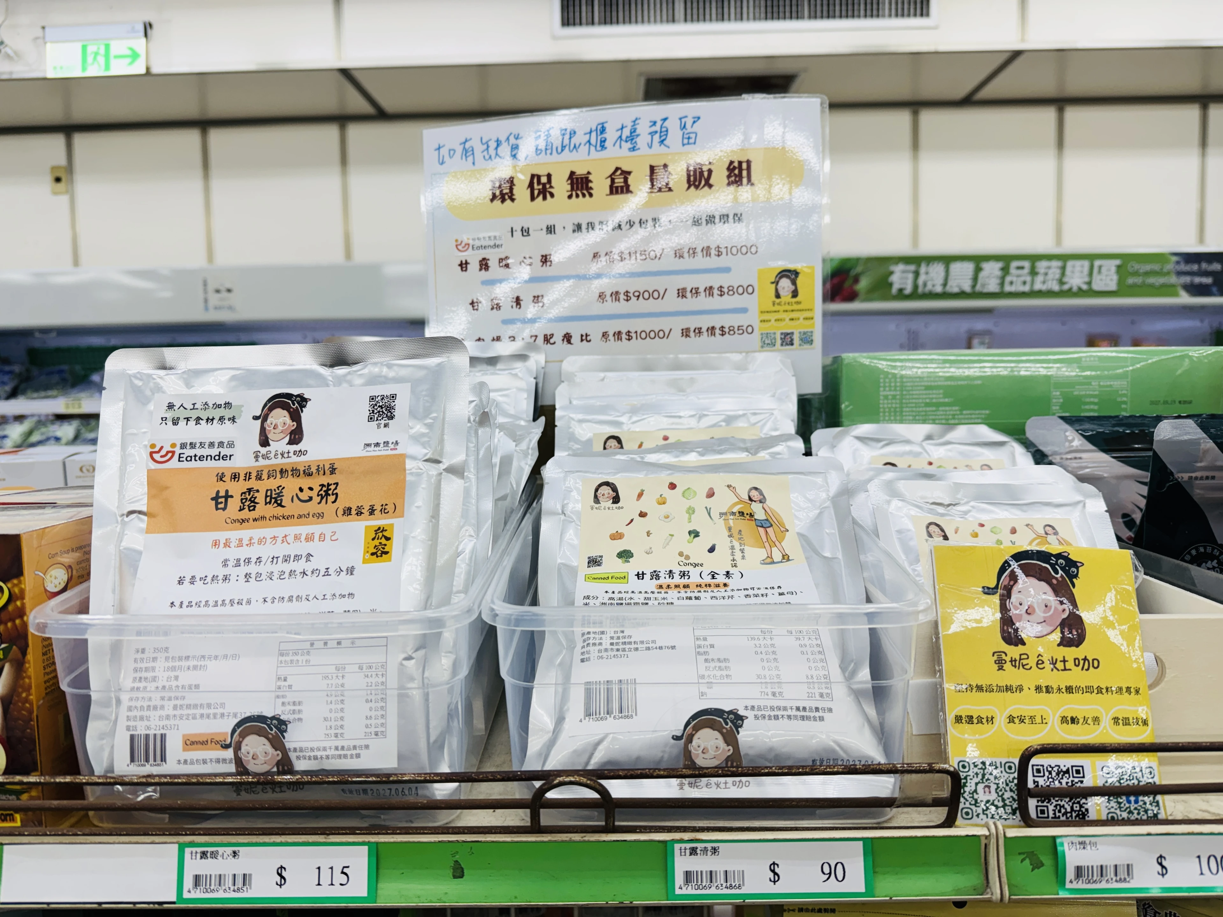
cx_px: 612
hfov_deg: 71.6
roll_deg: +1.3
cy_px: 458
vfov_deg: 56.8
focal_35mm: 24
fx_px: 848
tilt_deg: -4.2
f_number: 1.78
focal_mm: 6.76
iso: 50
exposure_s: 1/120
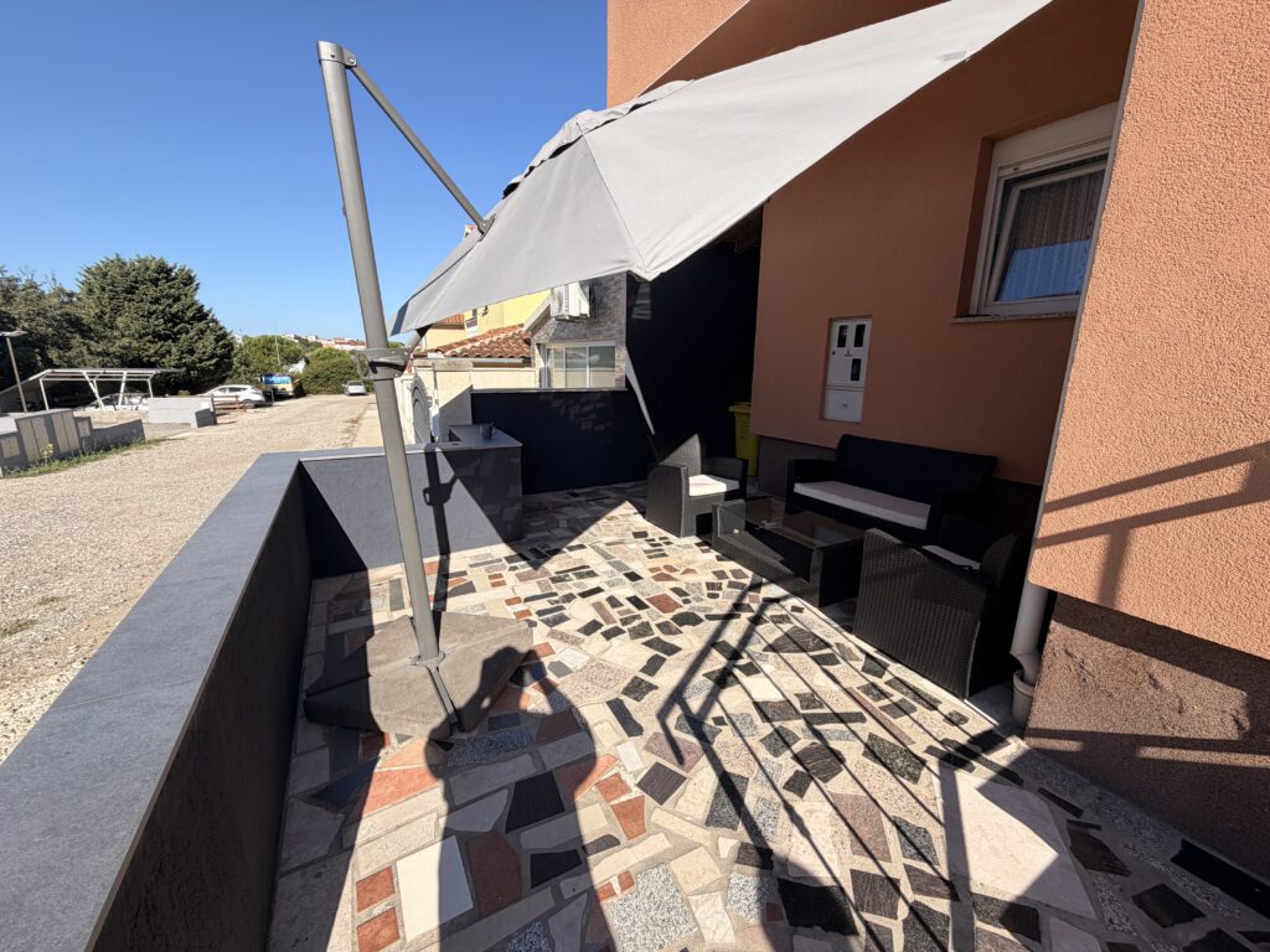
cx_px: 635
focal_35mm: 14
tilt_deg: -12.6
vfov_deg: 85.7
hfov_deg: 102.1
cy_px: 476
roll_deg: -1.2
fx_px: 514
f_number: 2.2
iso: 25
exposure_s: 1/770
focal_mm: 2.22
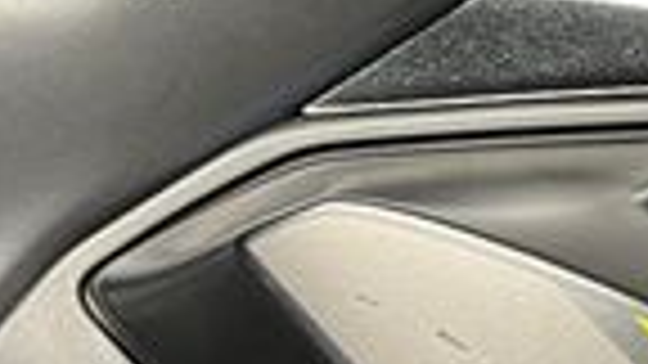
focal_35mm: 126
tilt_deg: -21.4
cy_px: 768
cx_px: 846
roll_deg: -0.2
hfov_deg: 16.1
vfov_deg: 9.0
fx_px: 2165
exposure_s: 1/50
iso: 400
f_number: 1.6
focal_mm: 5.1
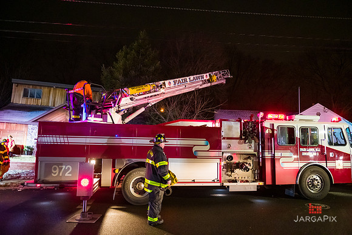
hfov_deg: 73.7
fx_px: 235
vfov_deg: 53.2
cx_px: 176
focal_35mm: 24
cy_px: 118
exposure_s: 1/125
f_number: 3.2
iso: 3200
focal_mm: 24
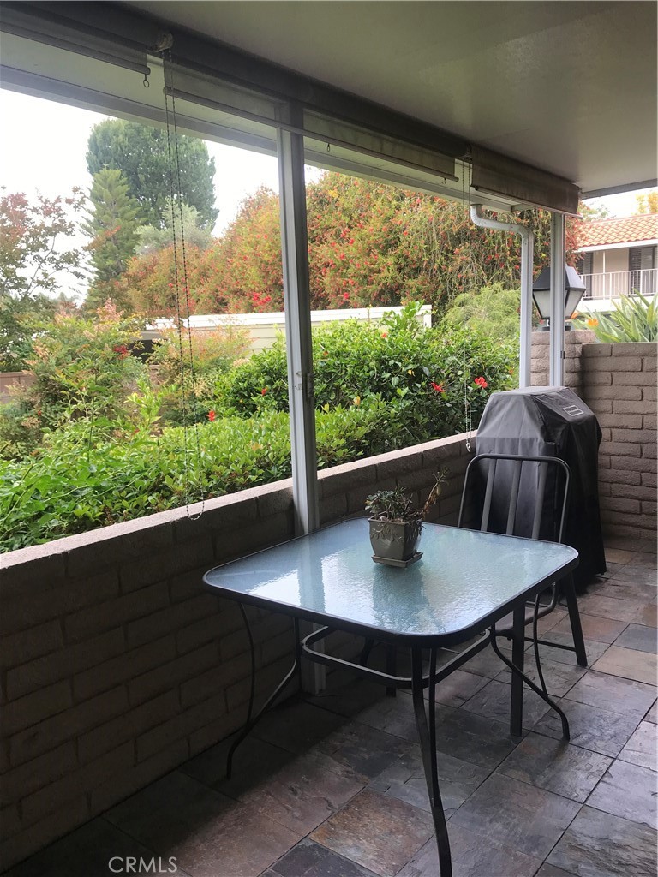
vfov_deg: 63.4
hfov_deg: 49.7
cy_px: 438
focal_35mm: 28
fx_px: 710
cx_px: 329
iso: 20
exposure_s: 1/418
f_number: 1.8
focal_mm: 3.99
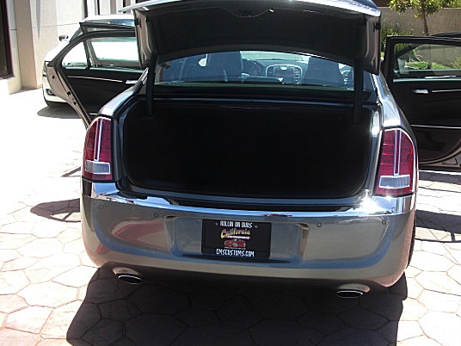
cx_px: 267
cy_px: 153
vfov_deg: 33.6
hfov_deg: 43.7
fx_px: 573
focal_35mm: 43
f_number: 2.8
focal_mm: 6.3
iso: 50
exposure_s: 1/320
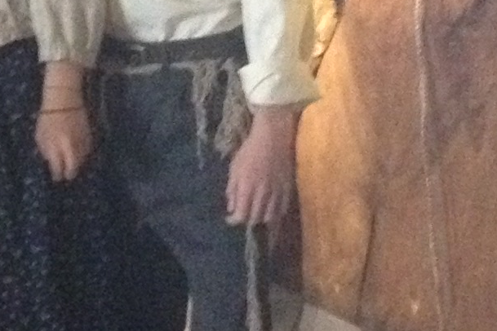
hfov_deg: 10.3
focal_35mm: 195
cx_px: -193
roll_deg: +3.4
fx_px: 2692
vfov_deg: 7.0
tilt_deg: -11.5
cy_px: 2
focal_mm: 4.28
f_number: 2.4
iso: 640
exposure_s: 1/15
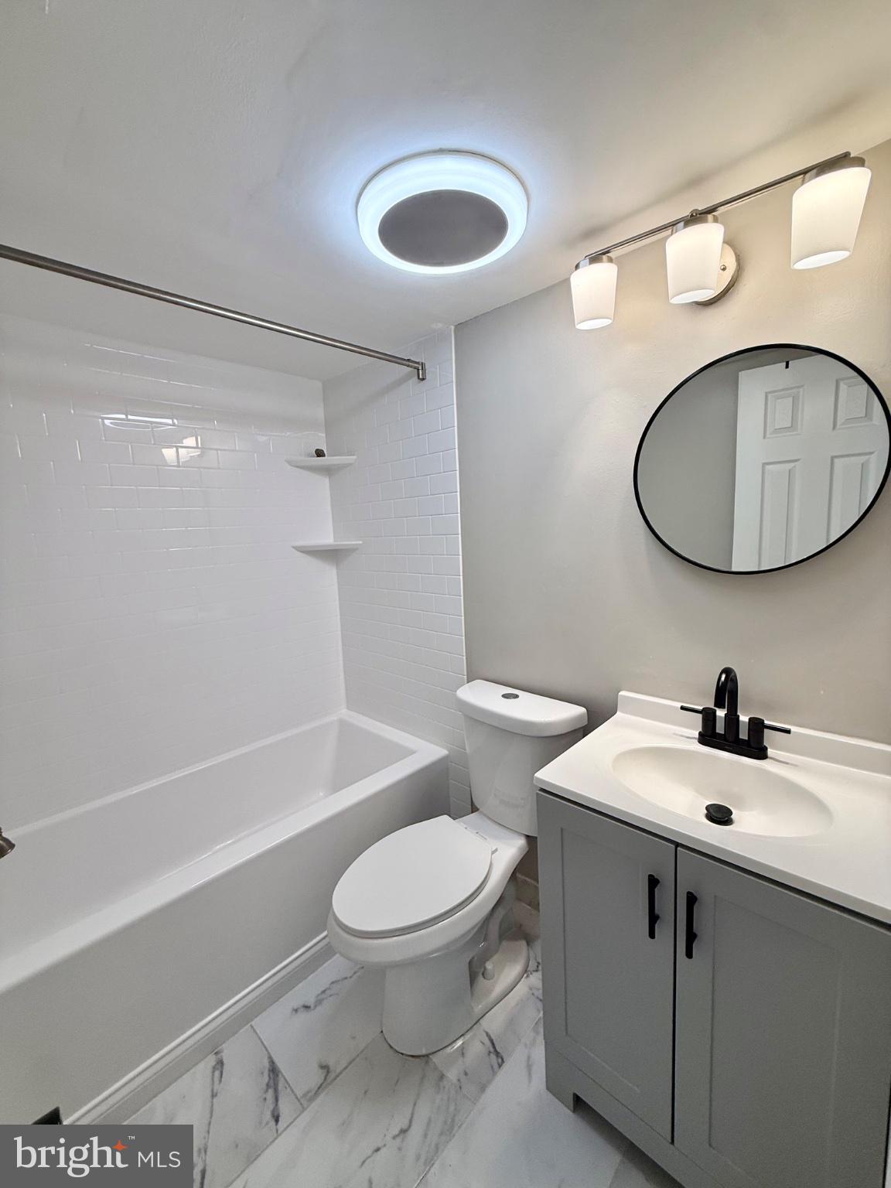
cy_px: 594
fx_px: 480
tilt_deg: -8.6
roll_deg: +2.7
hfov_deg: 85.7
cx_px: 446
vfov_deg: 102.1
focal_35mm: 14
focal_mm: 2.22
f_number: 2.2
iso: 80
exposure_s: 1/120
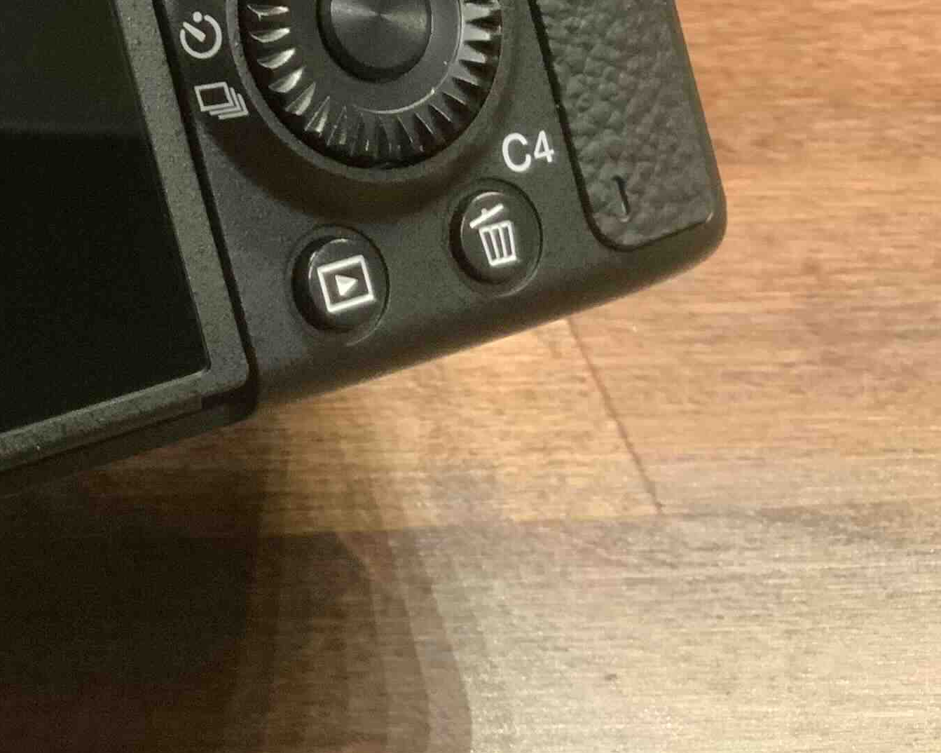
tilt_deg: -38.7
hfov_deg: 20.0
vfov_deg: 17.3
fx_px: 2367
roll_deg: -0.6
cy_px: -118
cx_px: -382
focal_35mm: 85
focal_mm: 3
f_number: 1.8
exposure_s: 1/30
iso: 320
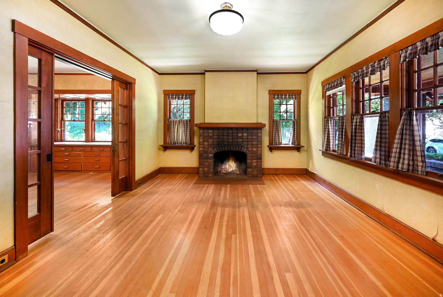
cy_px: 148
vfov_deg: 81.4
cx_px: 222
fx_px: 173
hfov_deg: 104.2
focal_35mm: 14
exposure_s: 1/5
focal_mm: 14
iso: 160
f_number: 4
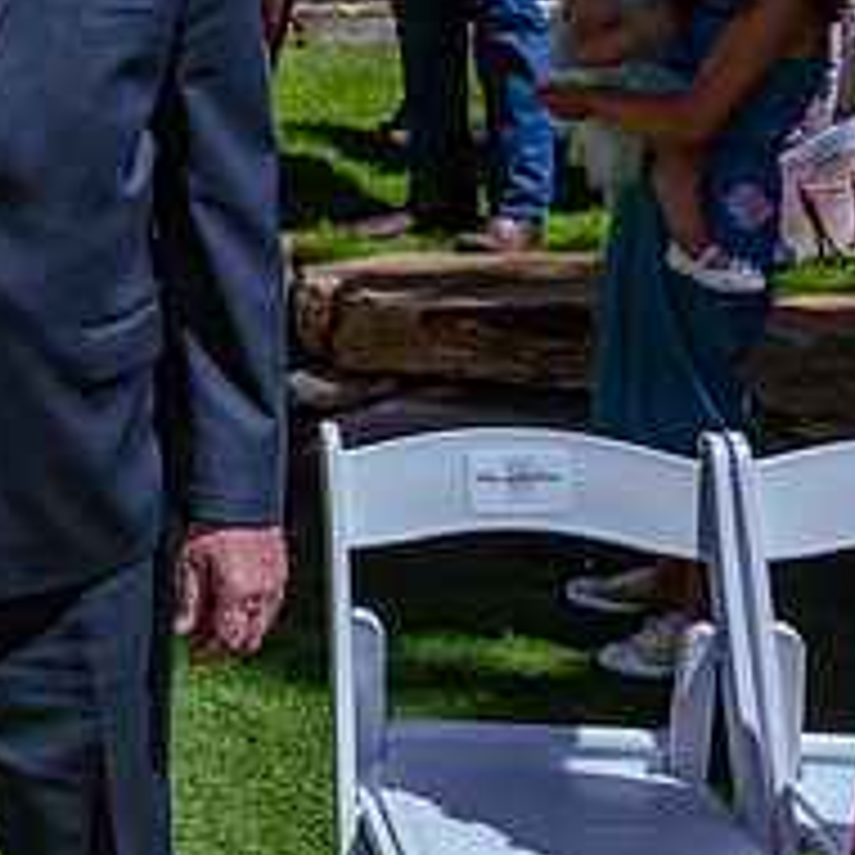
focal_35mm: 75
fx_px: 2096
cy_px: -51
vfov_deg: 22.0
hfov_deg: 21.1
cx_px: -236
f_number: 6.3
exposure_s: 1/500
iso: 160
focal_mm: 26
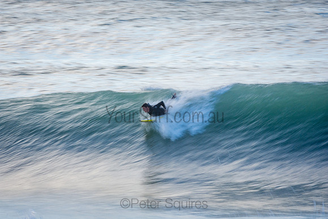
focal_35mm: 750
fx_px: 6835
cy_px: 110
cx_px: 164
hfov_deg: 2.7
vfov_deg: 1.8
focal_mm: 500
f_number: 32
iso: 200
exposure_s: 1/20
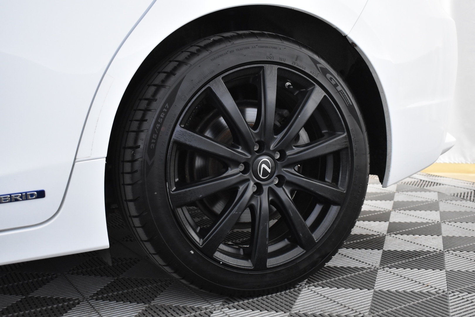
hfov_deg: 42.3
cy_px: 158
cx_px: 238
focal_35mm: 46
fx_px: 613
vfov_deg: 28.9
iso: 2200
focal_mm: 31
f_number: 4.2
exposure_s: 1/50
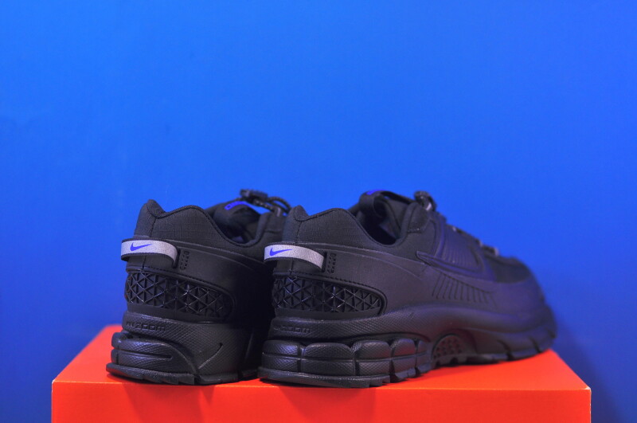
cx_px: 318
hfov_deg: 27.0
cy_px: 212
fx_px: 1325
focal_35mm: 75
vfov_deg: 18.1
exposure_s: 1/320
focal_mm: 50
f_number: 2.5
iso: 250
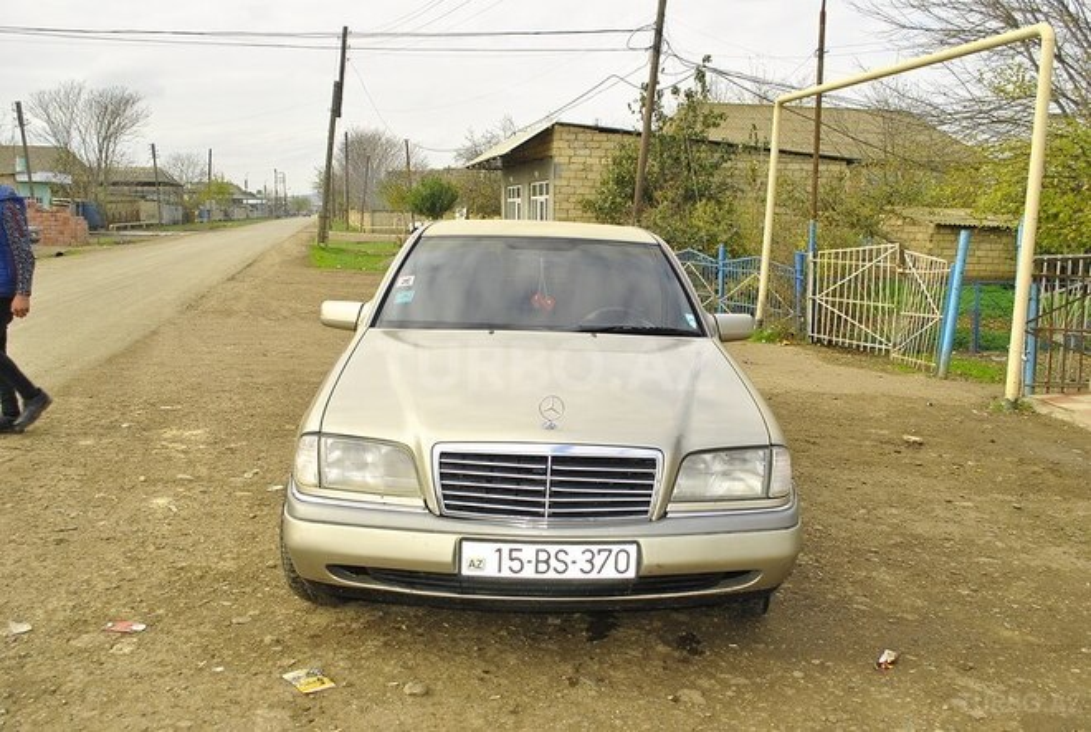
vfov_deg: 40.1
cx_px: 546
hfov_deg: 57.1
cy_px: 366
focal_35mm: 33
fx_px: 1002
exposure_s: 1/200
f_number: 5.6
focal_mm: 22
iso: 100
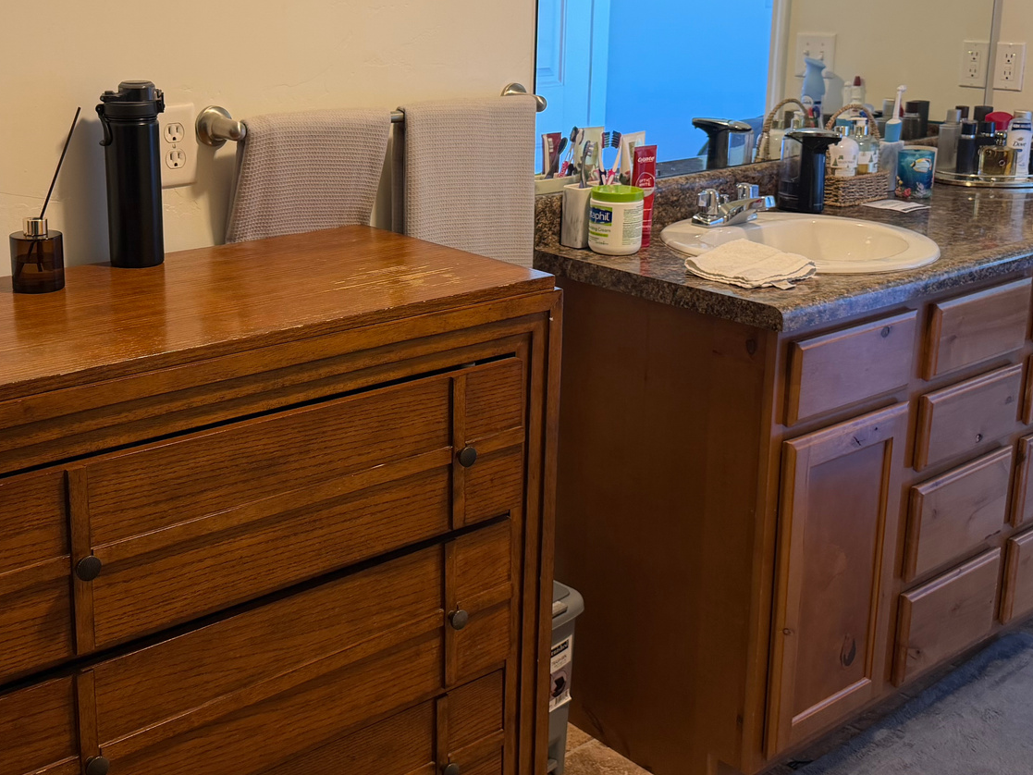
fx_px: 1313
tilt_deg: -13.6
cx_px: 386
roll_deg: +0.5
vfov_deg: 32.7
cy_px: 272
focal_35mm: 44
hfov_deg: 42.6
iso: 160
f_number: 1.78
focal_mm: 6.76
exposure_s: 1/60
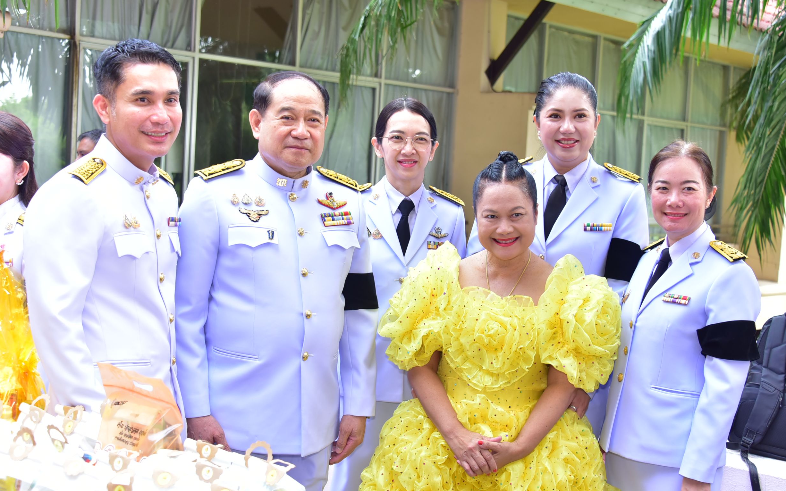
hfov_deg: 38.9
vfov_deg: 24.9
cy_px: 251
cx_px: 400
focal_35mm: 52
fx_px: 1114
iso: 1000
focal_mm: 50
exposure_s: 1/200
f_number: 5.6
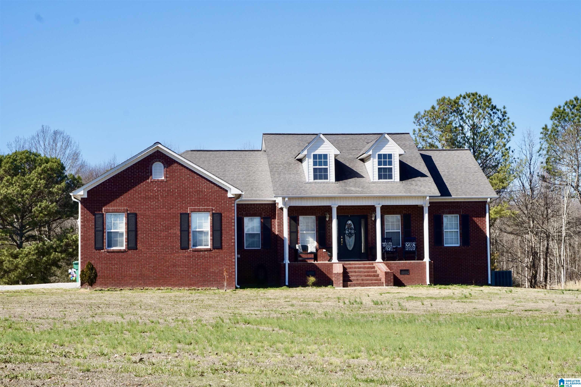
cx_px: 290
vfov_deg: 22.1
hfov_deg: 32.6
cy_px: 194
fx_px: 992
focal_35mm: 62
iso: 100
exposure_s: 1/100
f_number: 14
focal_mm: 41
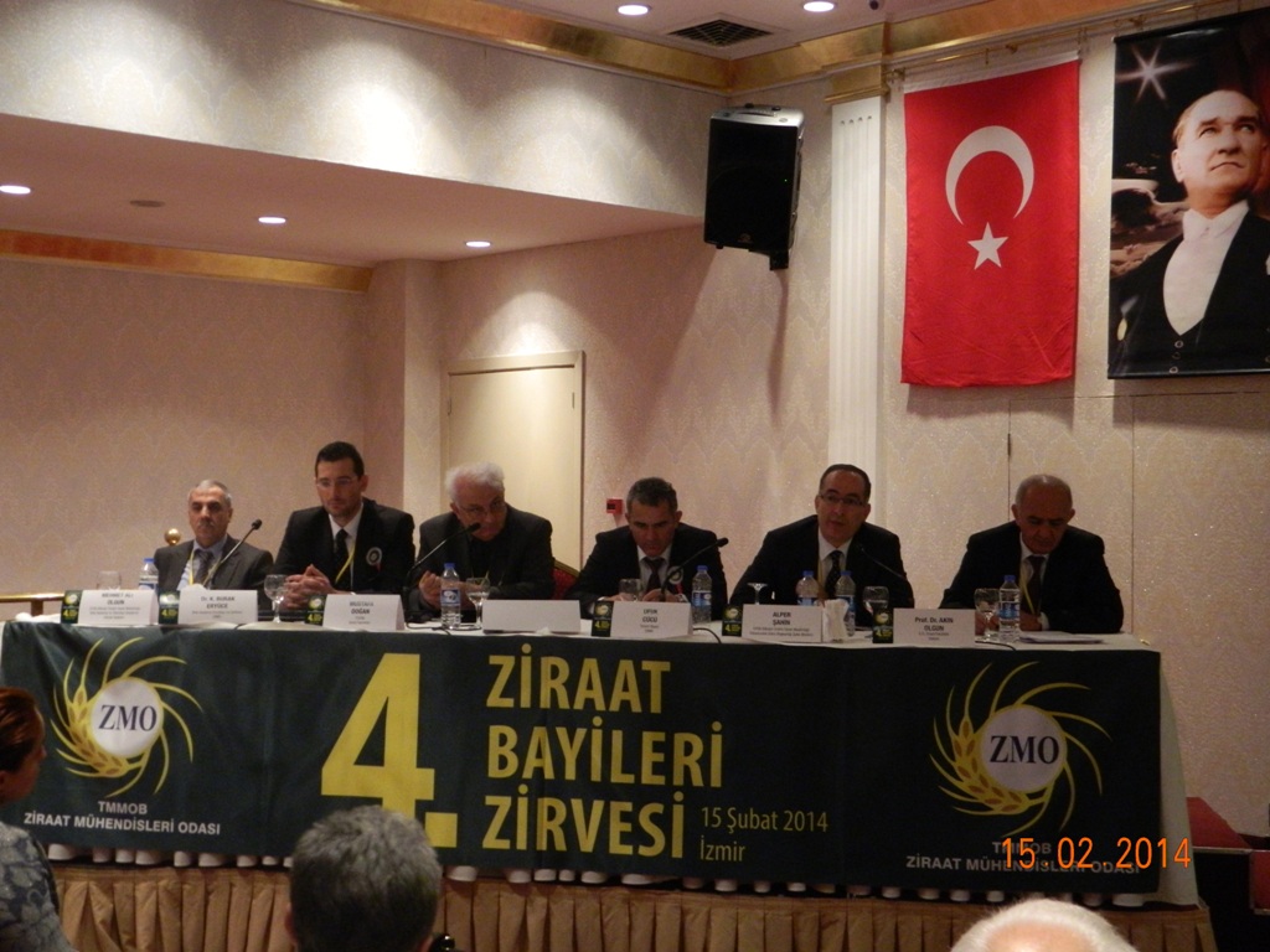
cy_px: 476
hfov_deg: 40.4
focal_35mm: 47
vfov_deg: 30.9
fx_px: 1724
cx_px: 635
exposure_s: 1/15
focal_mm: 8.4
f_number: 3.6
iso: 400
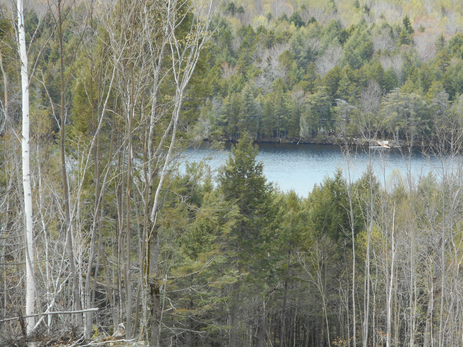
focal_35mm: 200
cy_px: 174
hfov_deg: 9.9
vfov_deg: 7.4
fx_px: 2675
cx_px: 232
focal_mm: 36
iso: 80
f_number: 6.6
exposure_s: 1/80
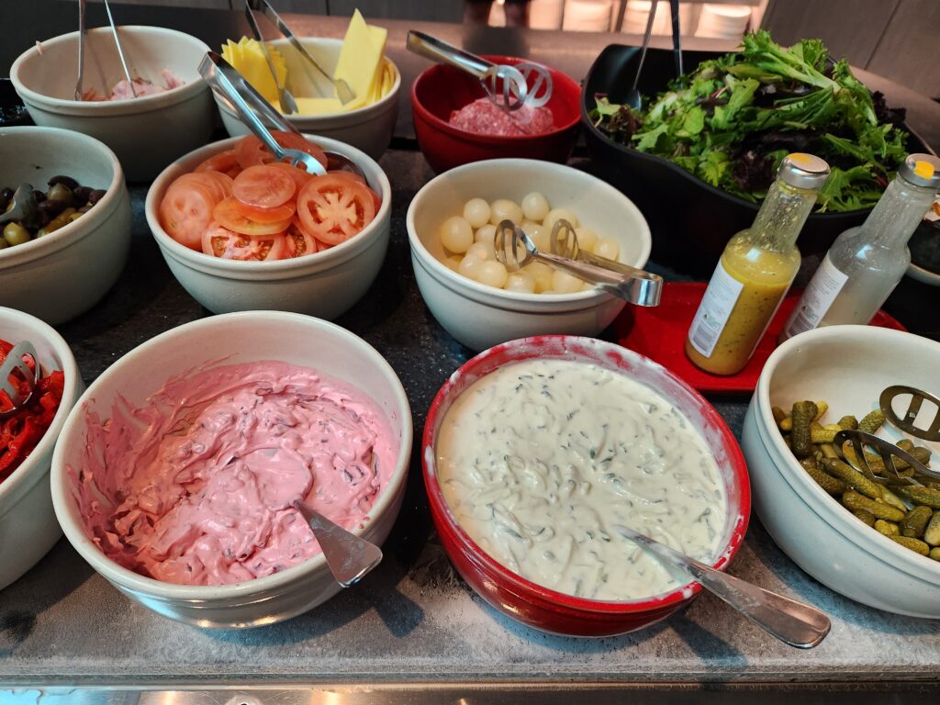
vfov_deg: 58.9
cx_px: 470
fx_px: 625
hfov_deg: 73.9
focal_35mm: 23
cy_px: 352
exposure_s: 1/100
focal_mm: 5.4
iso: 320
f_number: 1.8
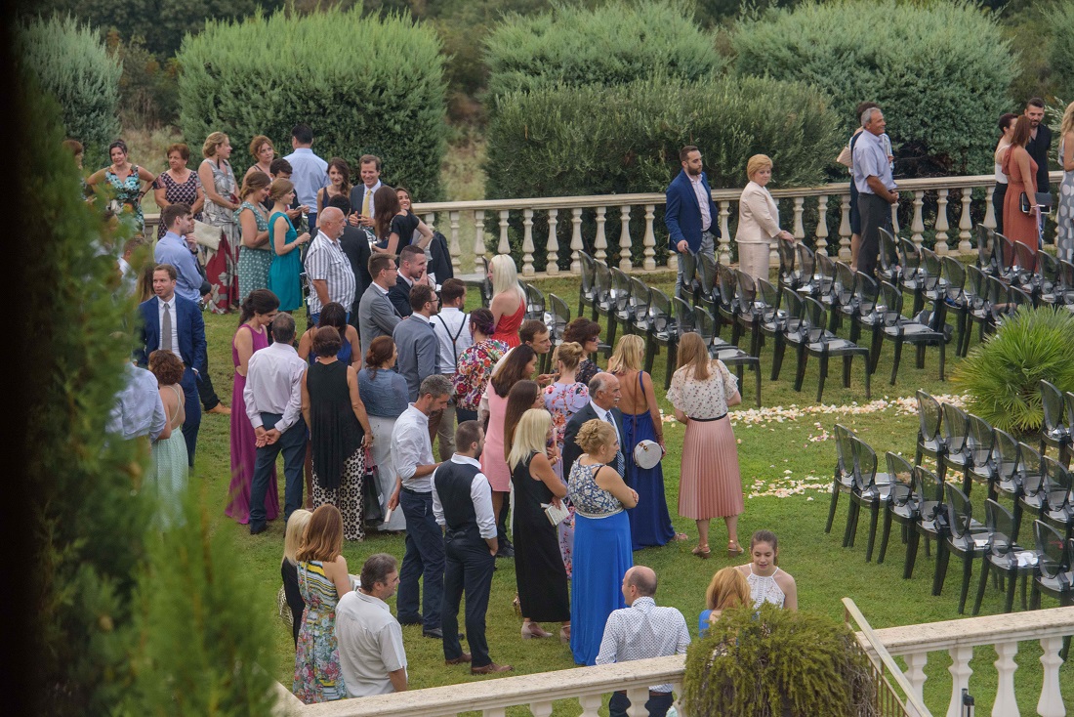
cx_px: 537
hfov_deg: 14.1
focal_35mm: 145
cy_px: 358
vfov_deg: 9.5
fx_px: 4327
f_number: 8
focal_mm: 145
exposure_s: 1/320
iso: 1000
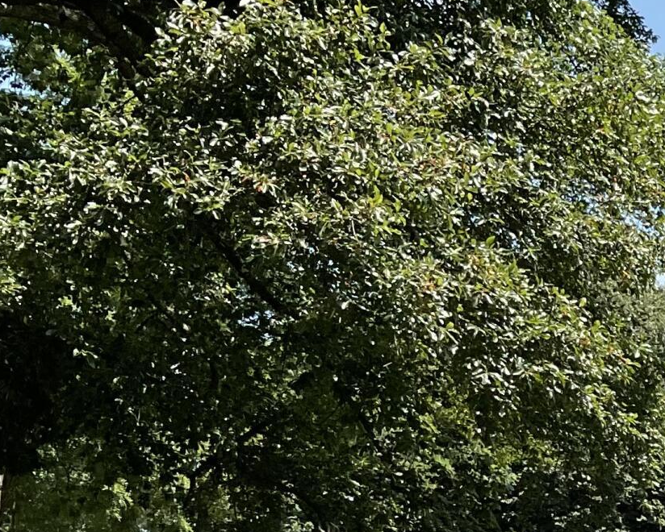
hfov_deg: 16.8
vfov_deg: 14.3
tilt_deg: -1.8
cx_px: 1014
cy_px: 701
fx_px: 2028
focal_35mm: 103
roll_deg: +1.3
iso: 16
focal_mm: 3
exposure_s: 1/1221
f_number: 1.8
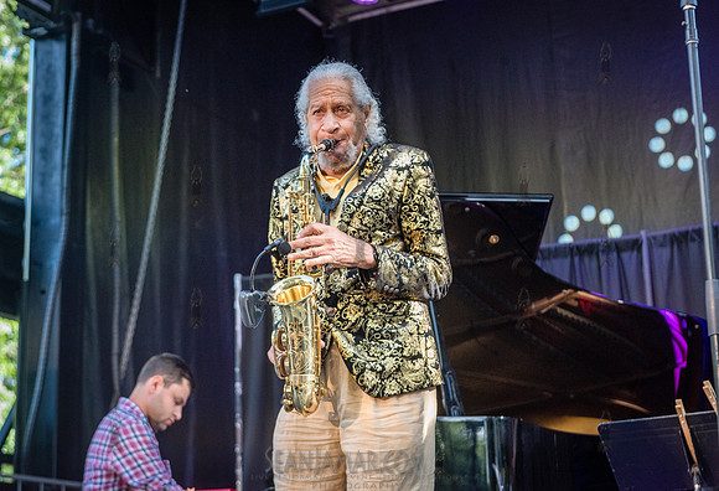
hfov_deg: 27.9
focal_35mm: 72
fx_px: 1446
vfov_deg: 19.3
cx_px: 325
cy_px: 228
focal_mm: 66
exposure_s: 1/800
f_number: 4
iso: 2500
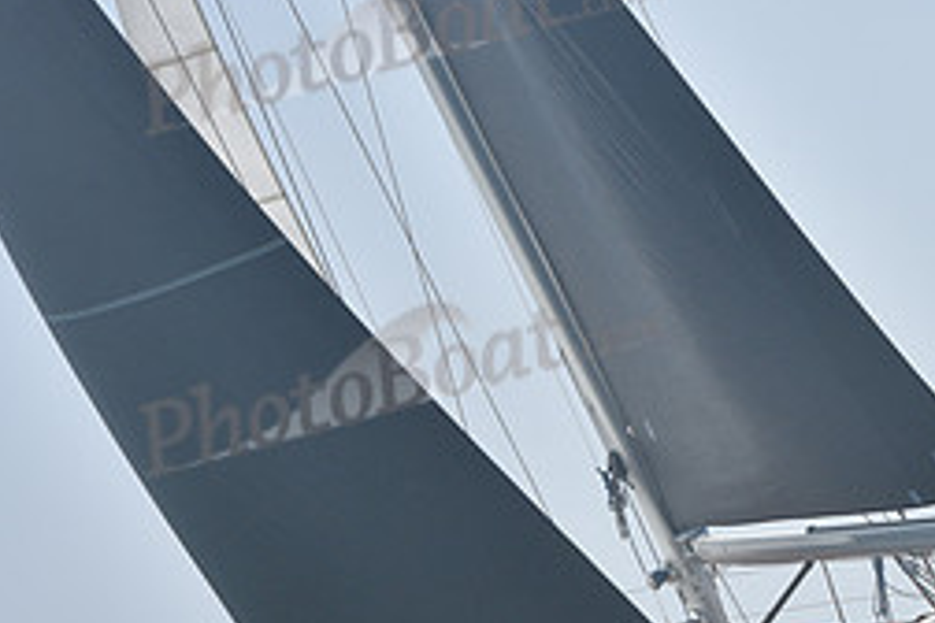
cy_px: 521
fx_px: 4181
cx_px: 857
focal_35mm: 161
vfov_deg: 8.5
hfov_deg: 12.7
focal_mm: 70
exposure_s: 1/1000
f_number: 10
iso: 320
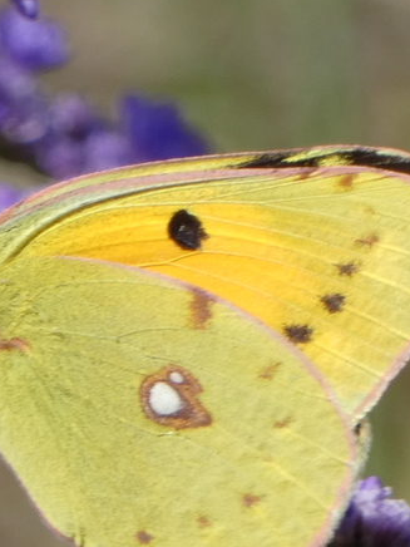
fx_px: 14039
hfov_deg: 1.7
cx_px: 93
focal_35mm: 889
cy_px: 346
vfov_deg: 2.2
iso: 80
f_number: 5.6
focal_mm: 81.4
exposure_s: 1/200
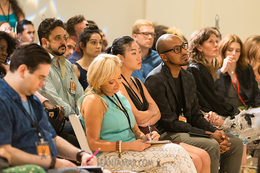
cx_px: 130
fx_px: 1047
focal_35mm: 145
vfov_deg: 9.5
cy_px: 86
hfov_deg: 14.2
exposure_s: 1/100
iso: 3200
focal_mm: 145
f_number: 3.5
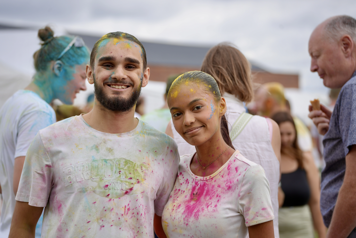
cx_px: 178
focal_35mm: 142
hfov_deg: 14.4
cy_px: 119
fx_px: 1404
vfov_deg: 9.7
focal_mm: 142
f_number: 5
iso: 100
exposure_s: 1/400
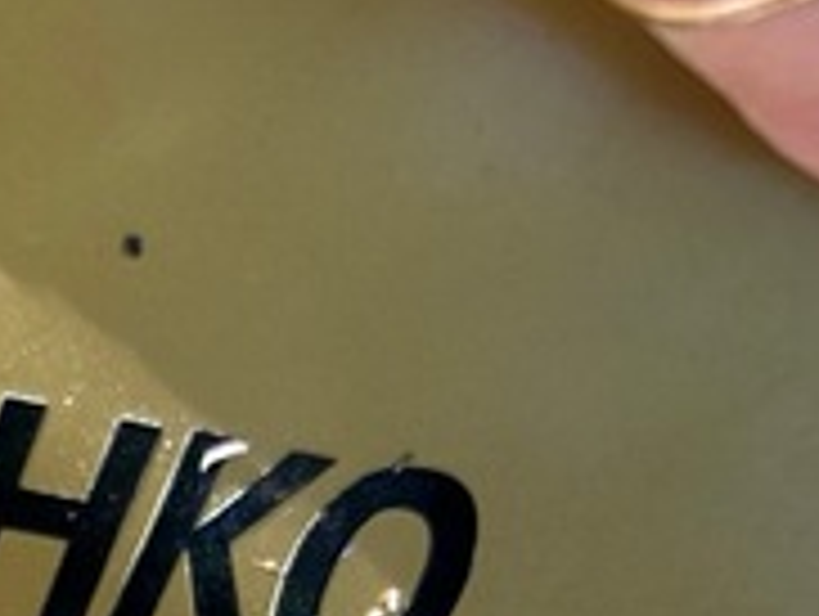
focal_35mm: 114
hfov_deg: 14.0
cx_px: -909
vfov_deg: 12.0
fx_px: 2701
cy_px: 1124
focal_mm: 5.7
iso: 50
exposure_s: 1/366
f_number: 1.5
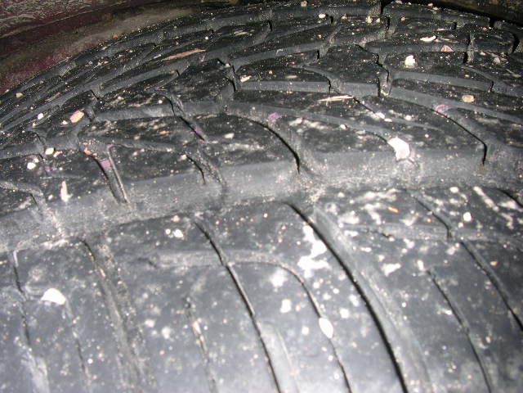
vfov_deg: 38.7
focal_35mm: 37
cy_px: 196
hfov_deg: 50.1
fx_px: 559
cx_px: 262
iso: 100
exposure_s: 1/60
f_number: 4.5
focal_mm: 5.6
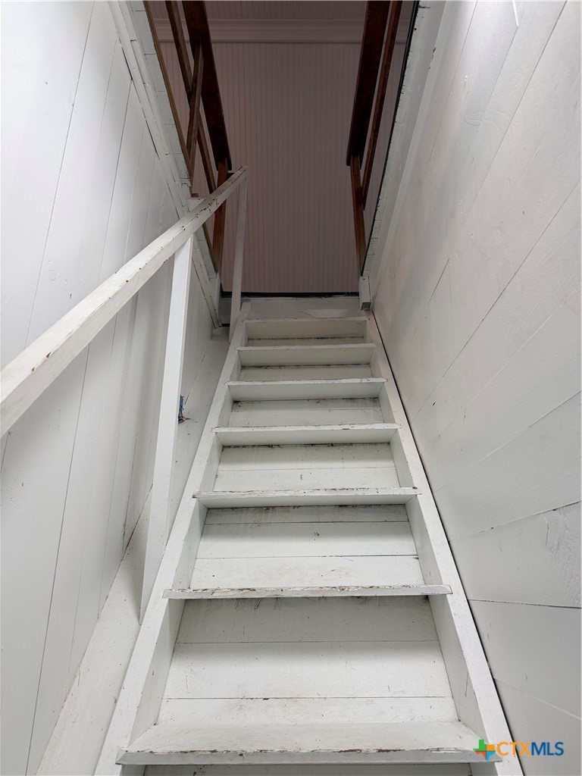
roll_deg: -1.3
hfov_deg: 56.8
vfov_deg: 71.6
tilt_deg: +19.9
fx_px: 538
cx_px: 291
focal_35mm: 24
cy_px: 388
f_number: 1.78
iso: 125
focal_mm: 6.76
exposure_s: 1/120
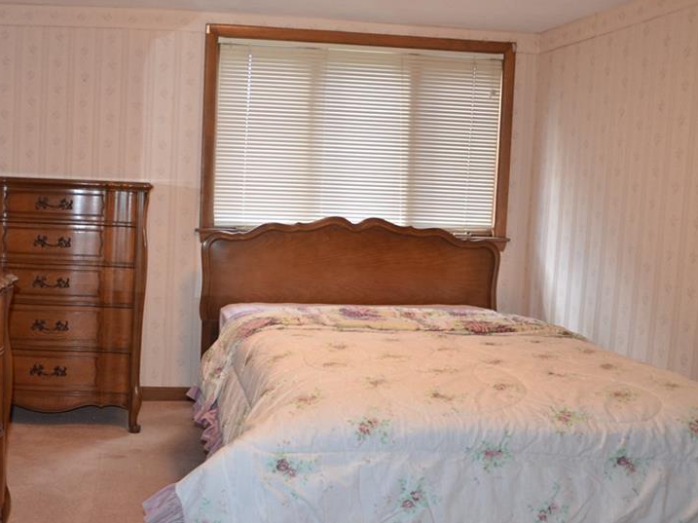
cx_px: 205
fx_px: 746
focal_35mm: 37
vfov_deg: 38.6
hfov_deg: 48.8
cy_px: 244
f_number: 3.5
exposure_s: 1/60
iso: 800
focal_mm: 18
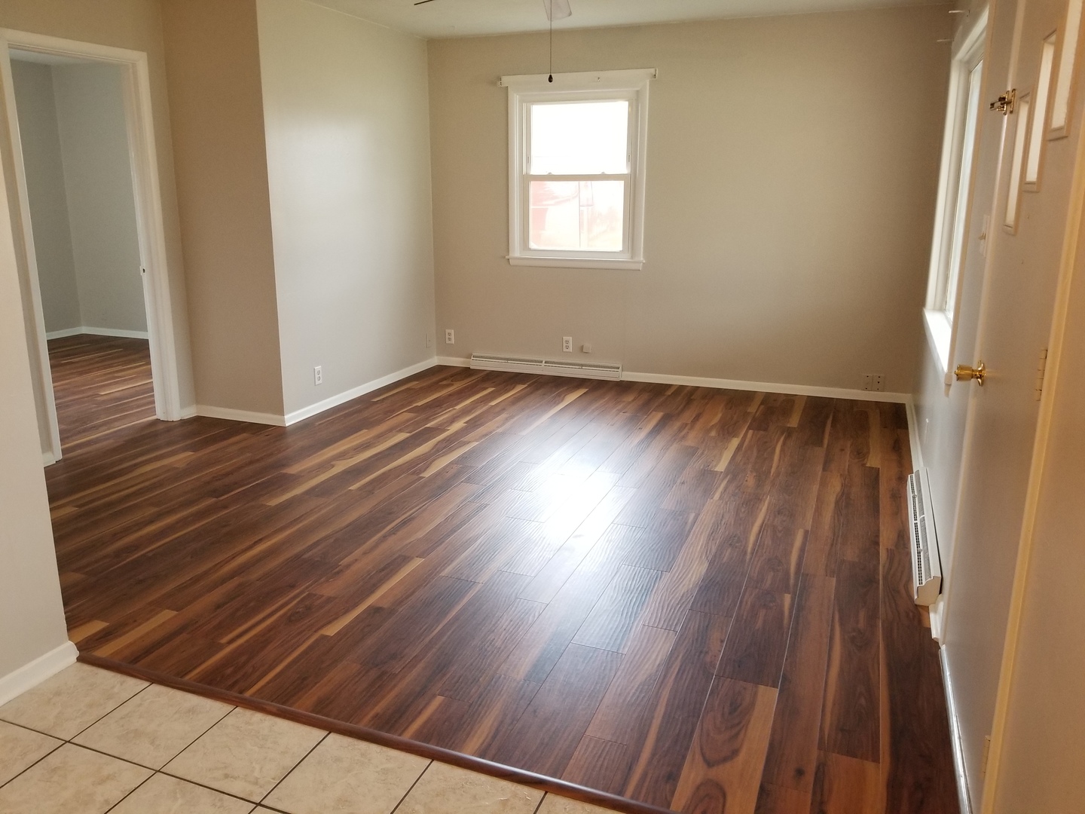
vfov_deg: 53.1
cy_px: 407
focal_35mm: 26
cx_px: 542
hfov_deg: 67.3
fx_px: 815
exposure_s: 1/40
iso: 160
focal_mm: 4.25
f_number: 1.7
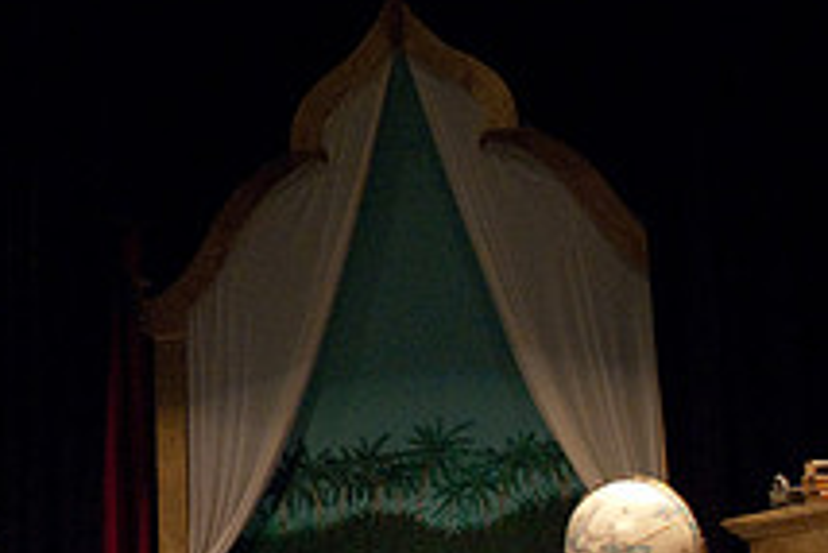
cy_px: 73
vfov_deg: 12.0
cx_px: -139
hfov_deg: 17.2
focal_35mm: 114
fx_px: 2624
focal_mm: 28
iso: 1250
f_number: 2.8
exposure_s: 1/160
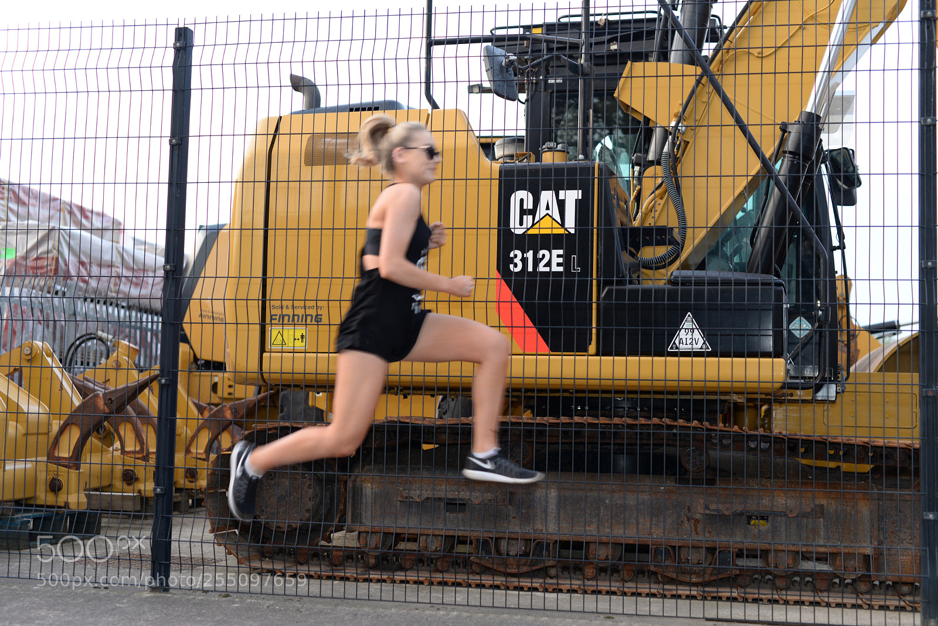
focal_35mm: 50
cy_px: 313
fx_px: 1303
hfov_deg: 39.6
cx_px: 469
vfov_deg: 27.0
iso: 400
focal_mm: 50
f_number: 2.5
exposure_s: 1/125
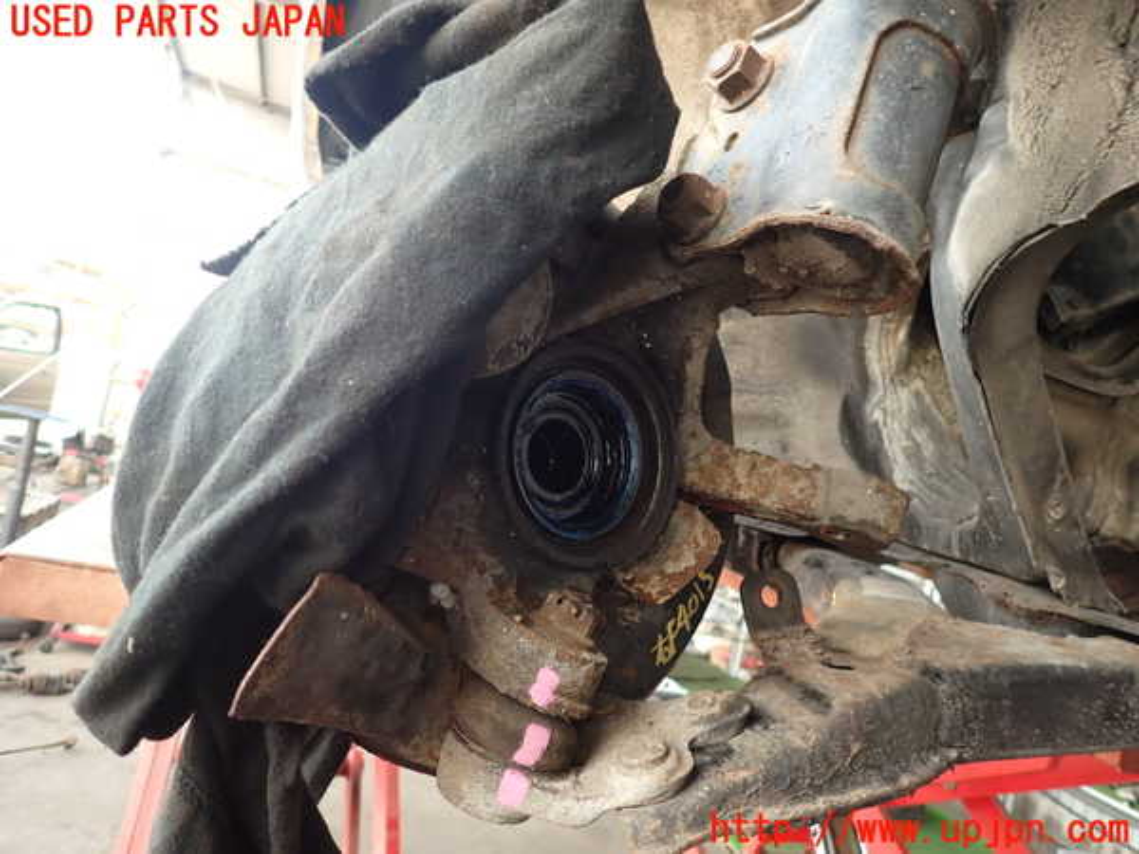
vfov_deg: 54.9
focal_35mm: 25
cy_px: 427
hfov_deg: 69.4
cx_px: 570
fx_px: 823
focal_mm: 4.5
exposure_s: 1/60
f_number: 2
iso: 160
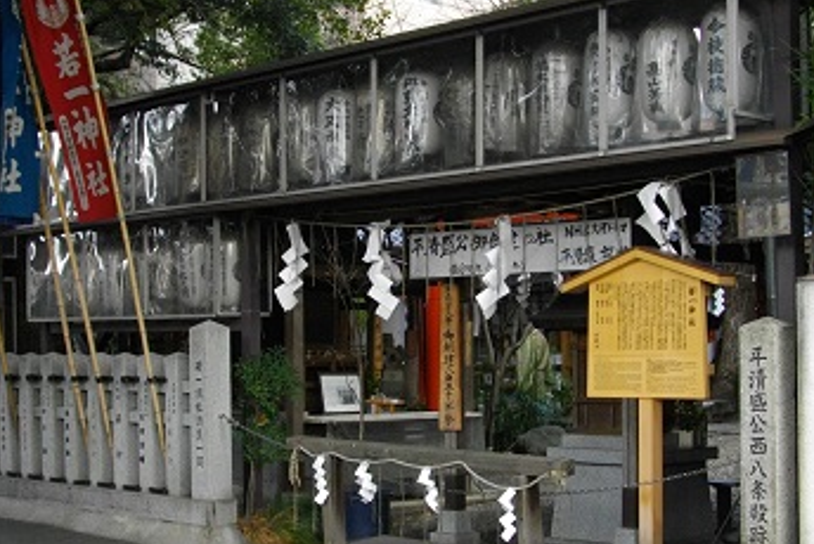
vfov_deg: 28.6
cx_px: 363
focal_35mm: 47
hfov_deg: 41.8
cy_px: 322
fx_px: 1064
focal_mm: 7.1
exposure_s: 1/100
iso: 200
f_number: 3.2
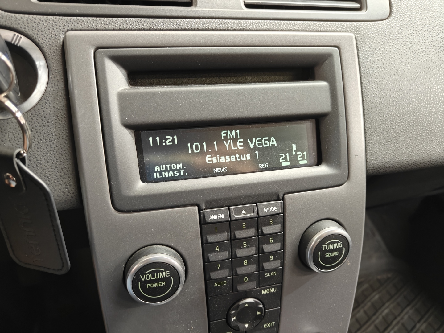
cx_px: 222
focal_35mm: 24
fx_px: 308
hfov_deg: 71.6
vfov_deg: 56.8
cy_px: 166
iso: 200
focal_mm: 5.59
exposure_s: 1/20
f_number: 1.8
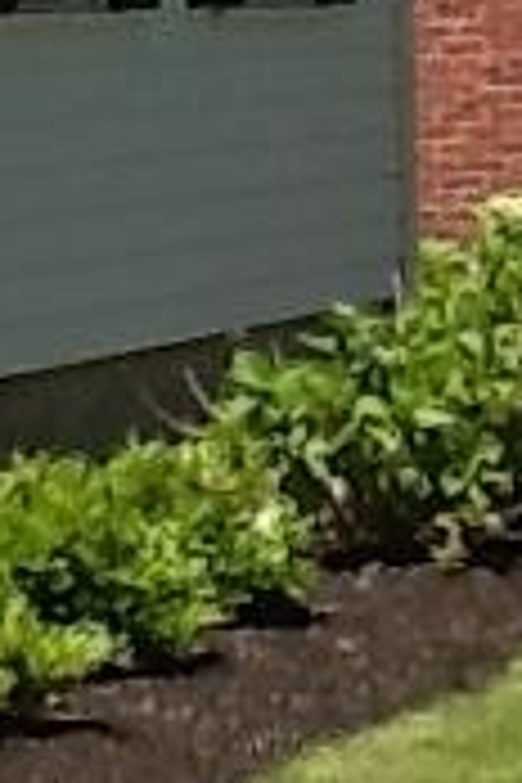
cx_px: 198
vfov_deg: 8.1
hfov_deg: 5.5
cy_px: 4
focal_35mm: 252
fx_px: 5481
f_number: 2.4
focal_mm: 2.03
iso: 40
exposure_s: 1/990
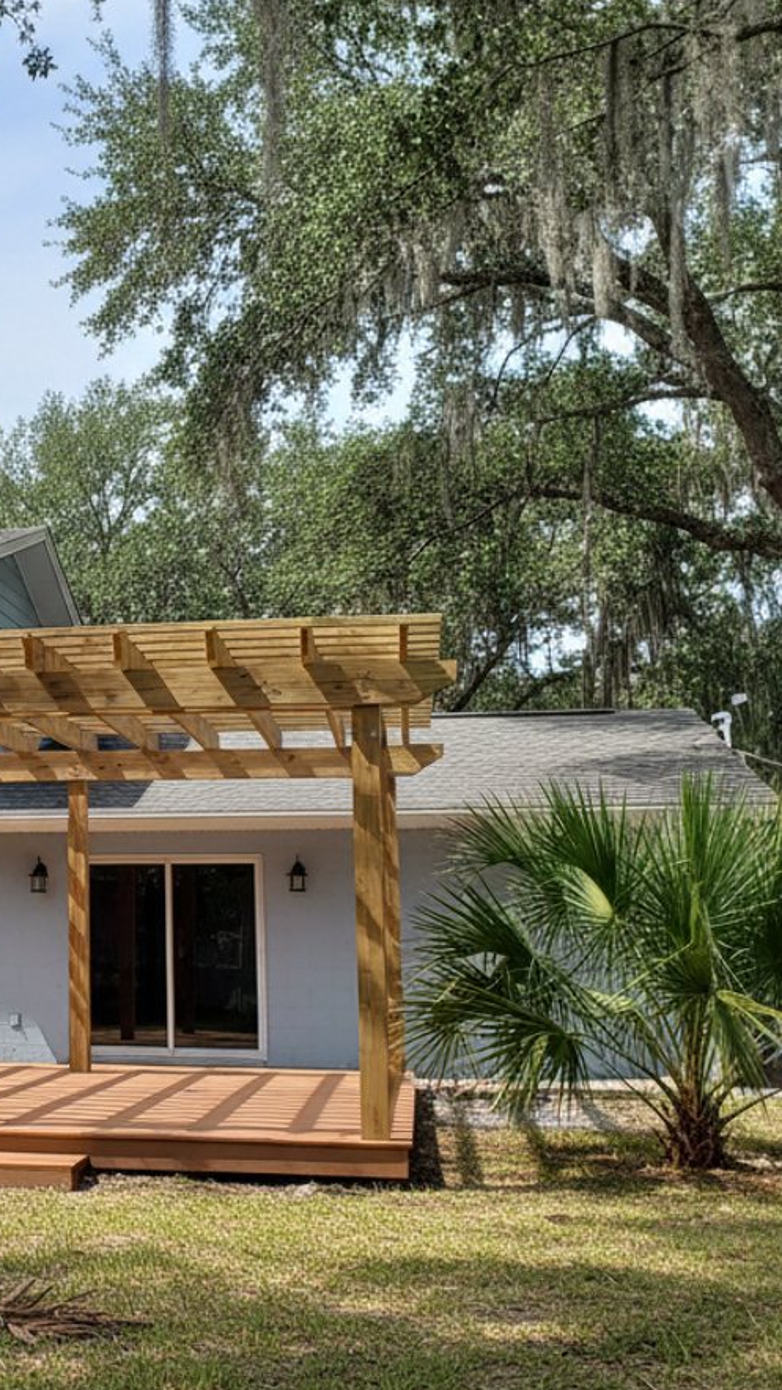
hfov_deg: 31.5
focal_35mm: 34
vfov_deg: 58.0
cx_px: -35
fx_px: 1254
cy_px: 695
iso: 288
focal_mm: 6.4
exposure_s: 1/213
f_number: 1.8
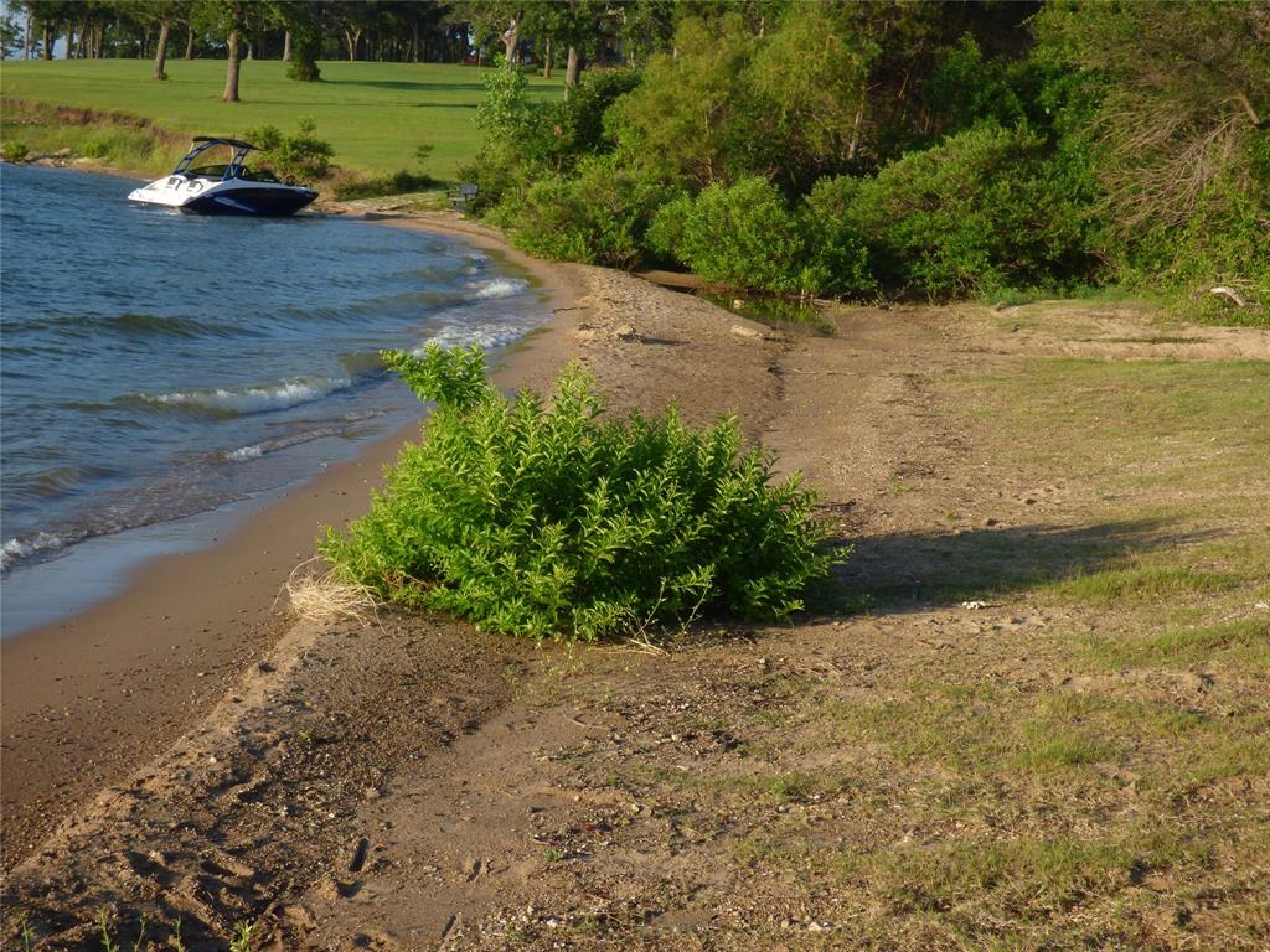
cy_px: 476
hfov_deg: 33.2
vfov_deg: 25.2
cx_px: 635
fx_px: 2128
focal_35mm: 58
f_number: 5
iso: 100
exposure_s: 1/250
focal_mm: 10.34
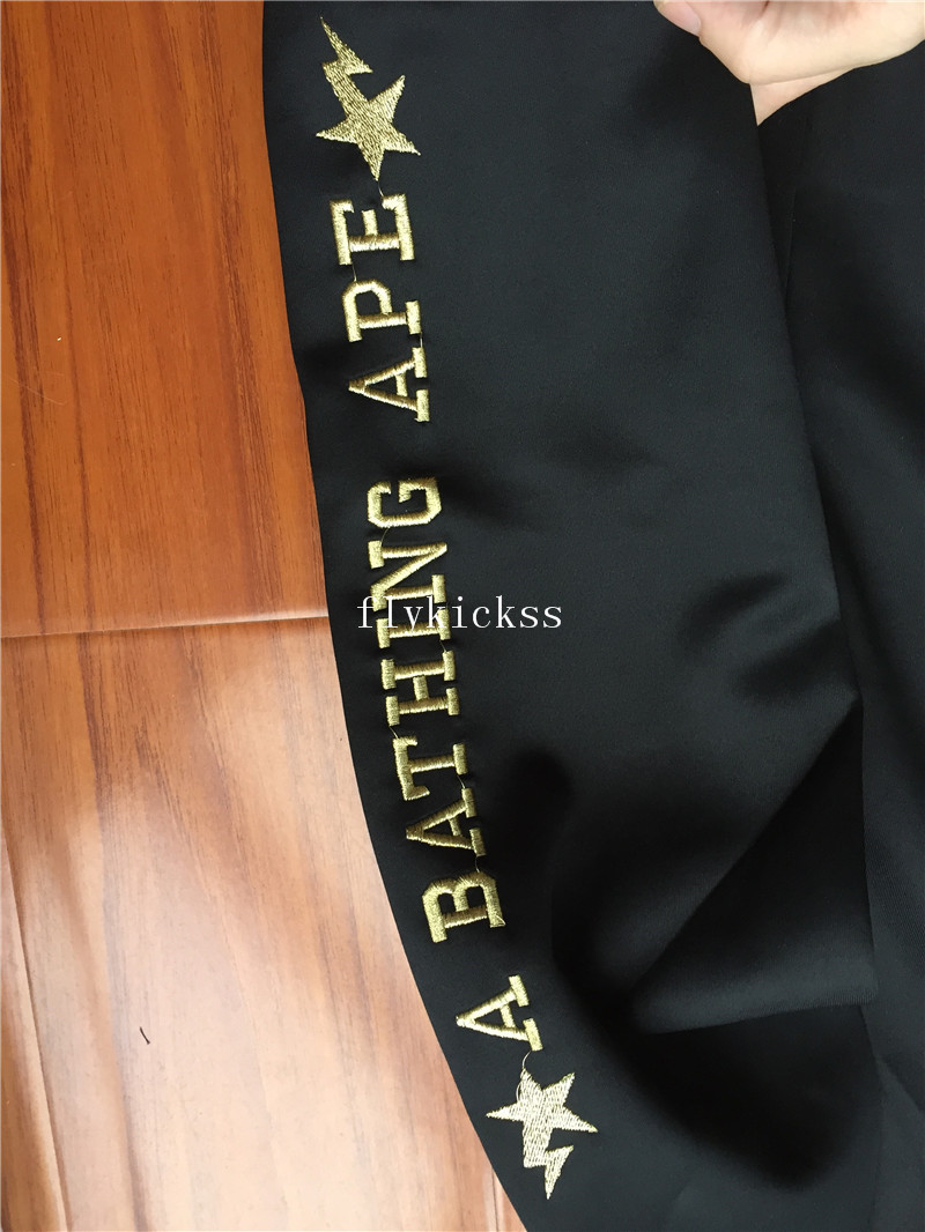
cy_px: 616
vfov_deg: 61.6
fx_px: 1033
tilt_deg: -80.1
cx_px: 462
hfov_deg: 48.2
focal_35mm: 29
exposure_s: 1/33
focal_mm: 4.15
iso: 100
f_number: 2.2
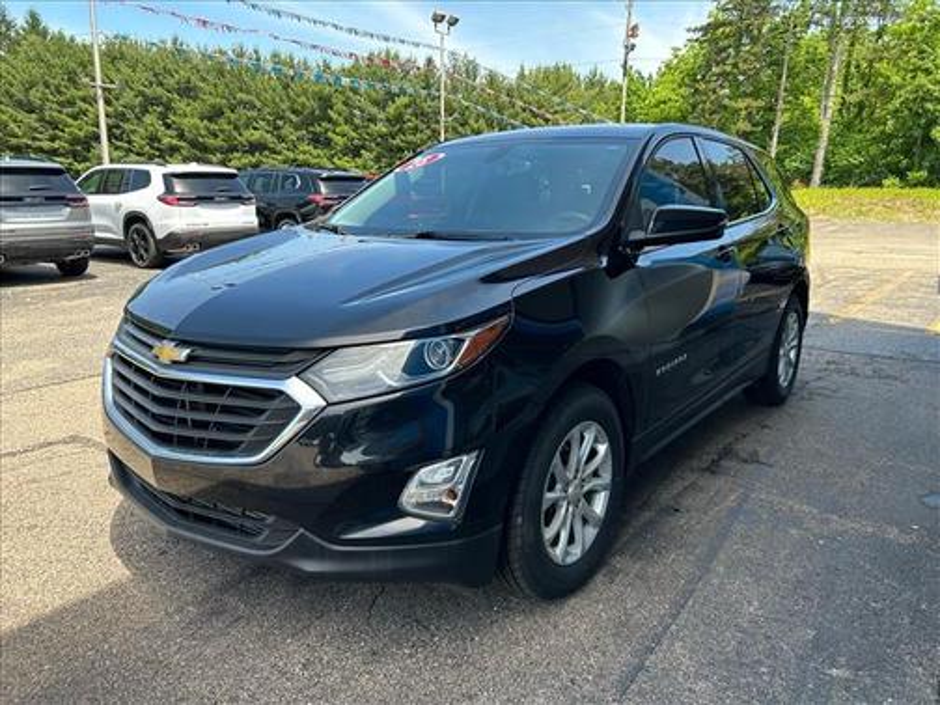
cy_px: 352
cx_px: 470
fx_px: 706
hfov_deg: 67.3
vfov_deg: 53.1
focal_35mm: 26
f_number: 1.5
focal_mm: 5.7
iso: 50
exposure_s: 1/547
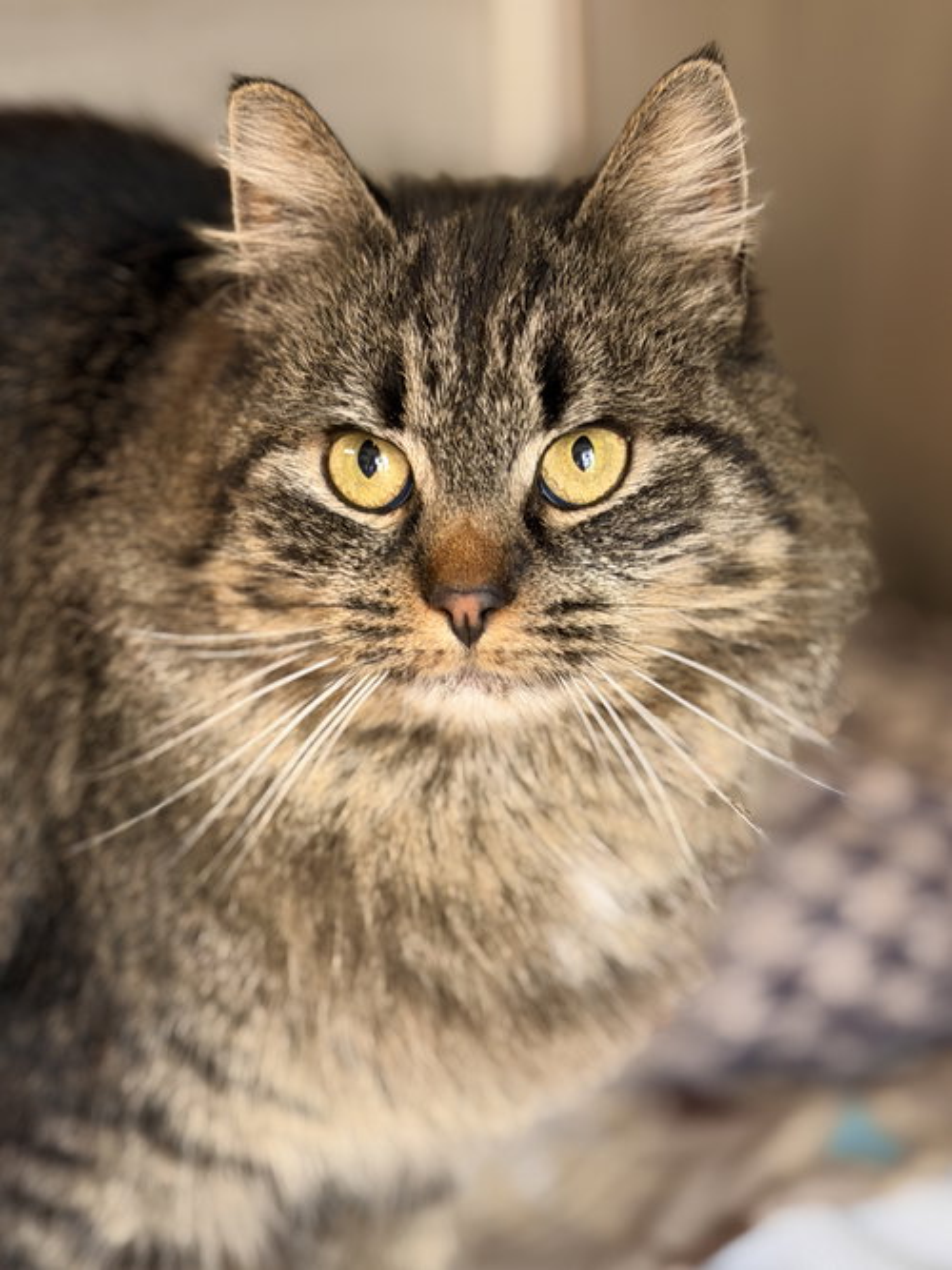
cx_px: 476
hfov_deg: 30.3
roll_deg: +3.4
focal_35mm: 48
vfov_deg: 39.7
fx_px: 1761
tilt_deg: -16.1
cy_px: 635
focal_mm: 6.76
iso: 200
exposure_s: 1/60
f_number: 1.78
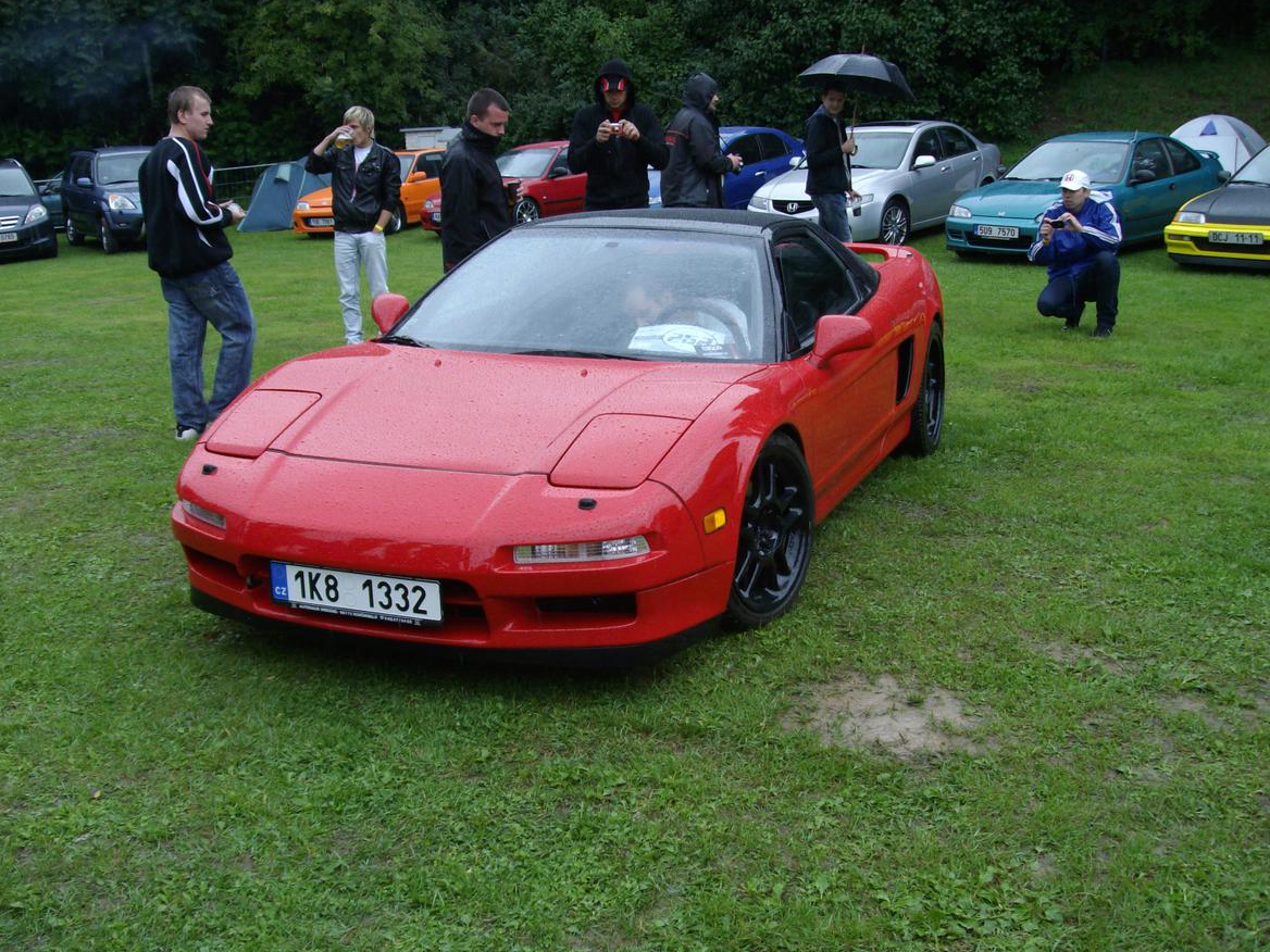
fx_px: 1357
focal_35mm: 37
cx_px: 635
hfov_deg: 50.1
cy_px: 485
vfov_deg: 38.7
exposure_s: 1/250
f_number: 2.7
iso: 80
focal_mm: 6
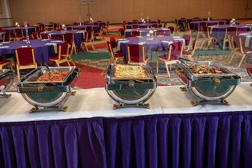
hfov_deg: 53.1
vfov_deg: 36.9
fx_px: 252
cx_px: 126
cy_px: 84
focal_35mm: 36
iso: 640
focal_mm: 36
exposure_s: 1/125
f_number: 3.5
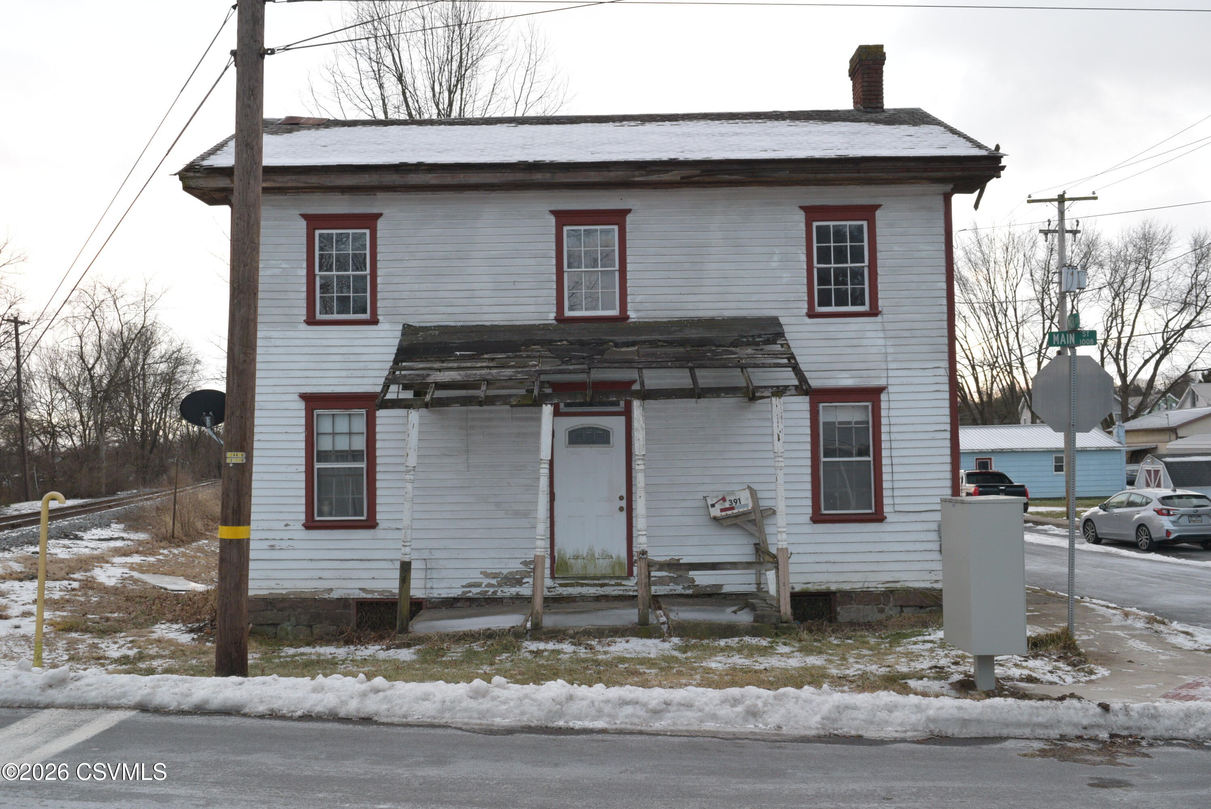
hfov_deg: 57.2
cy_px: 404
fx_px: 1111
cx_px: 606
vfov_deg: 40.0
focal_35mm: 33
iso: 800
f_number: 9
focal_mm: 22
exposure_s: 1/40
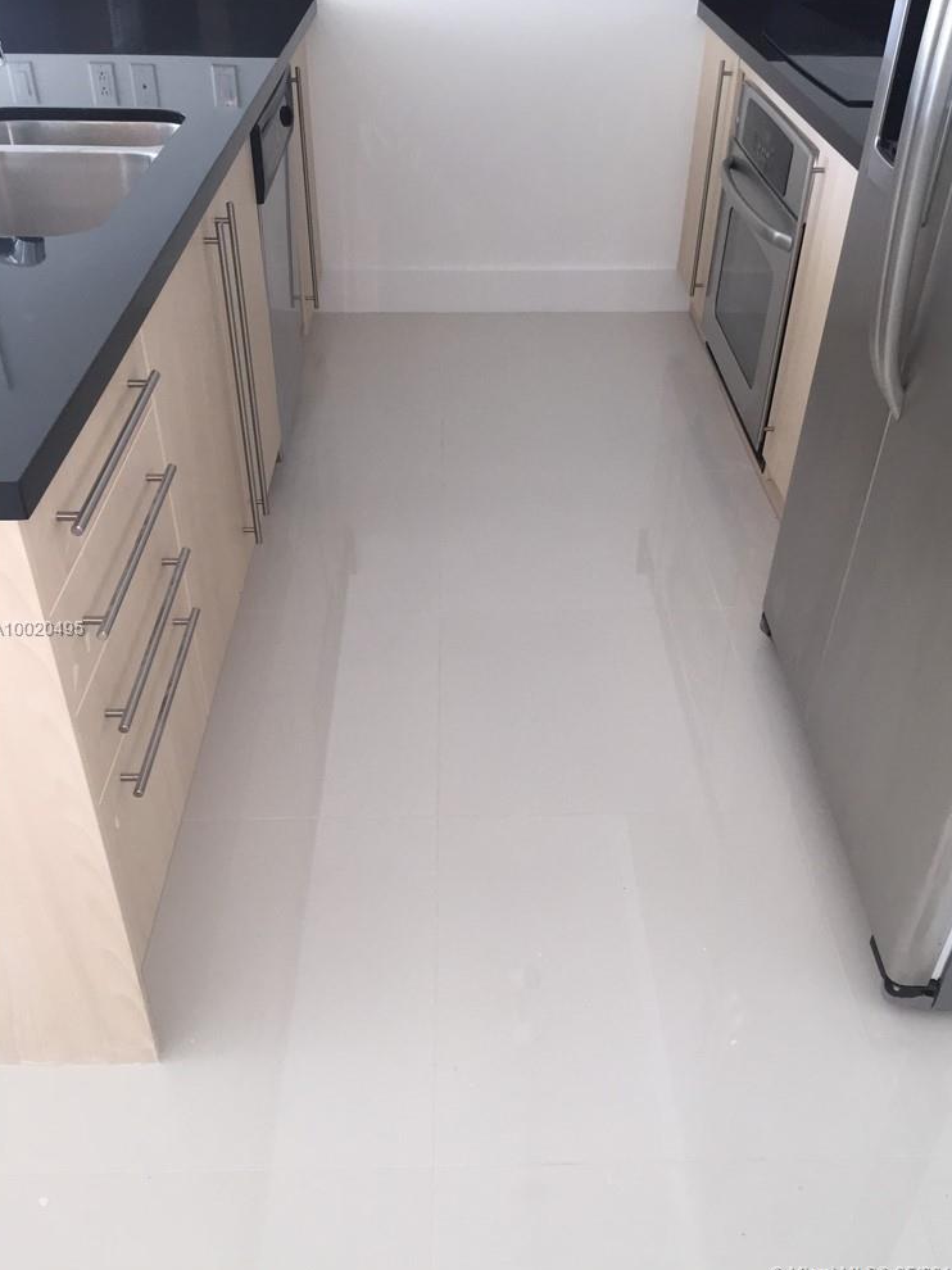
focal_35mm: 30
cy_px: 630
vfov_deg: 60.0
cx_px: 480
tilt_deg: -37.4
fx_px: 1101
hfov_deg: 46.8
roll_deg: -0.7
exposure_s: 1/30
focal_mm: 4.15
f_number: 2.2
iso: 80
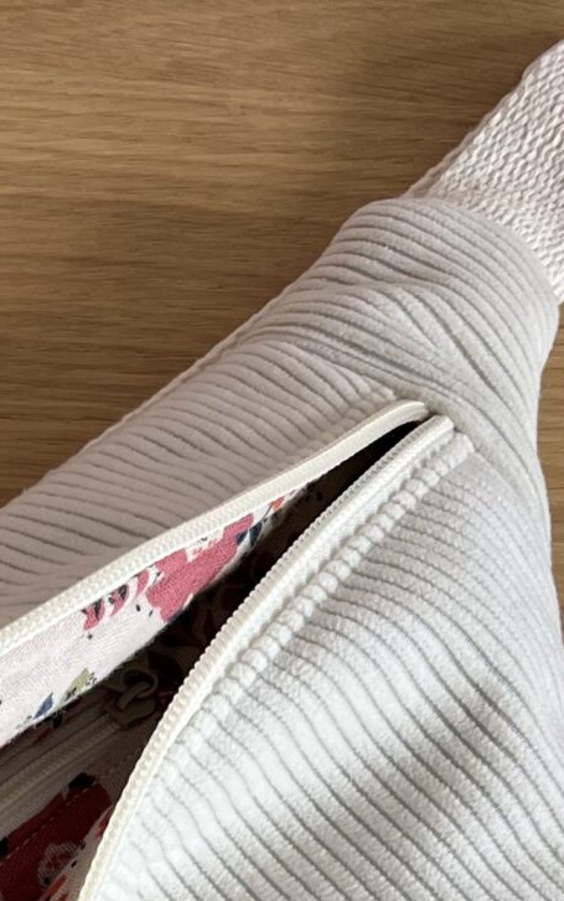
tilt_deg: -75.6
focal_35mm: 97
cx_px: -211
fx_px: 2383
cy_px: 1289
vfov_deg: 19.2
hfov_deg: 13.0
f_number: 1.6
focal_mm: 5.1
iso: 64
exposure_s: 1/122
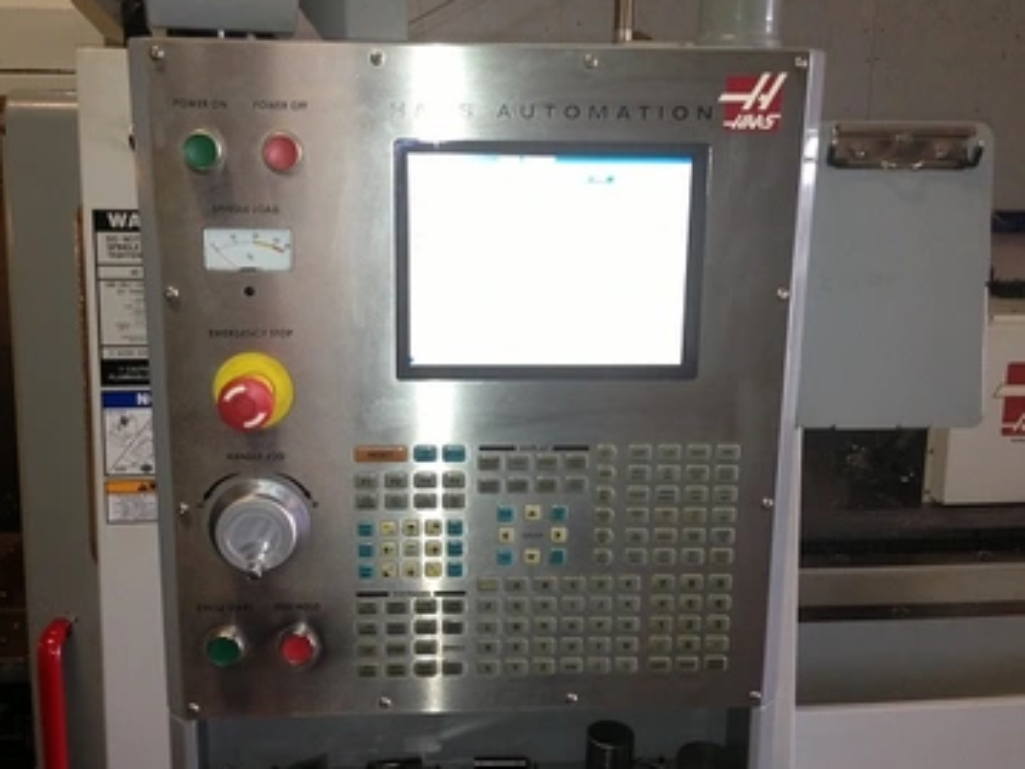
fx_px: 1096
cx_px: 497
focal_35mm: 37
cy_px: 364
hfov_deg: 50.1
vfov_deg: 38.7
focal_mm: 4.13
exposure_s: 1/20
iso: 100
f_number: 2.4
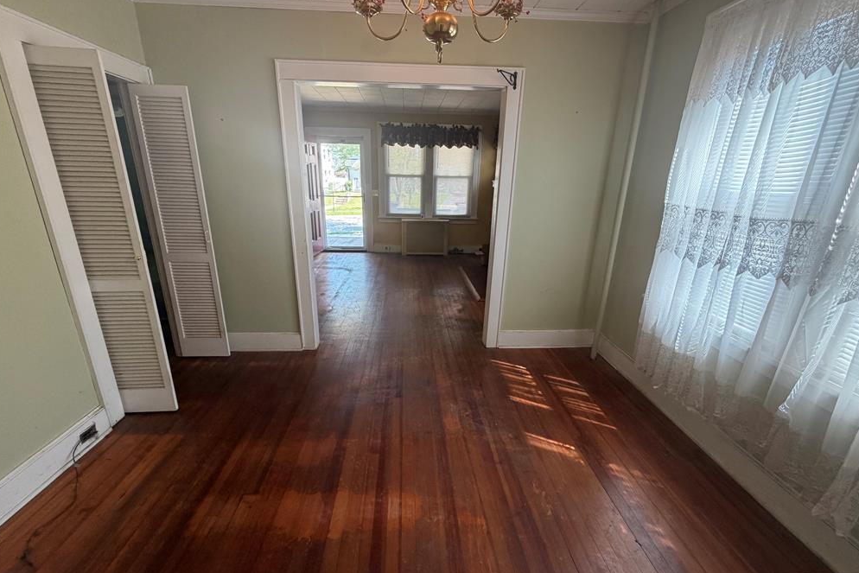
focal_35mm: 15
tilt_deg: -18.4
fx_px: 358
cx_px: 430
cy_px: 287
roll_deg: -1.0
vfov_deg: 77.3
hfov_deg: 100.4
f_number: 2.2
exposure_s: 1/120
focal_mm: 2.22
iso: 250
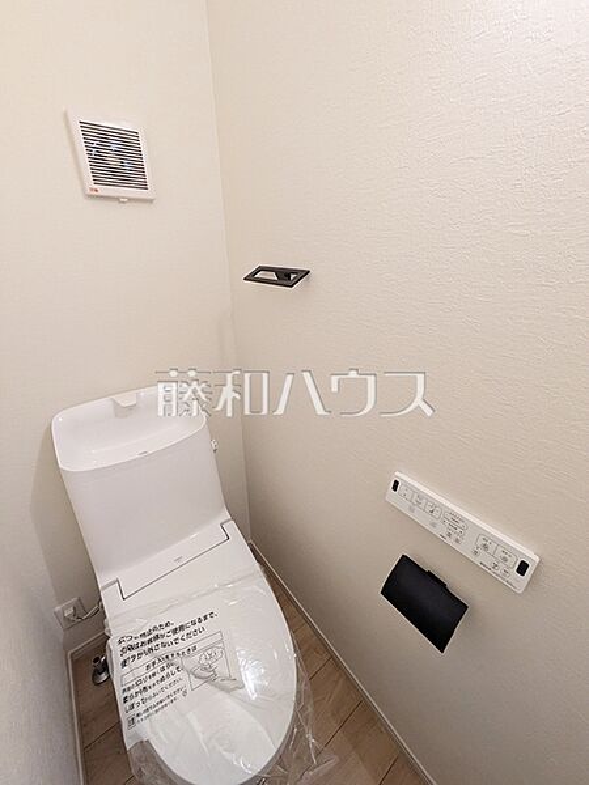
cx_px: 294
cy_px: 392
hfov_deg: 85.7
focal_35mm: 14
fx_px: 318
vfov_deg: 102.1
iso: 113
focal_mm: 1.83
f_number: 2.2
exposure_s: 1/25
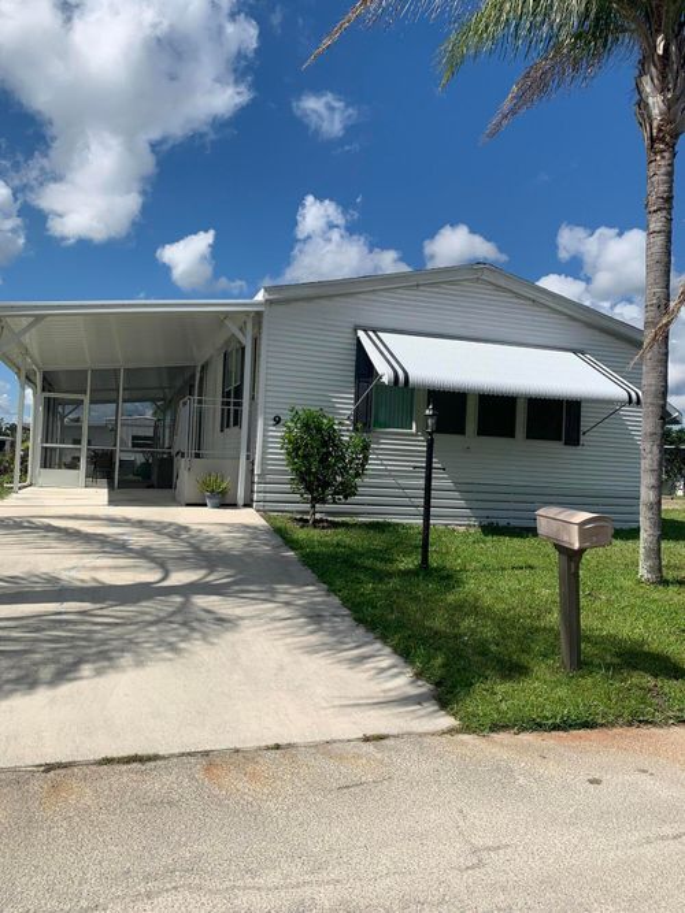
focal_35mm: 26
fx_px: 686
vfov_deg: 67.3
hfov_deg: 53.0
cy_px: 456
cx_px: 342
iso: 25
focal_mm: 4.25
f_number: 1.8
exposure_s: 1/3937
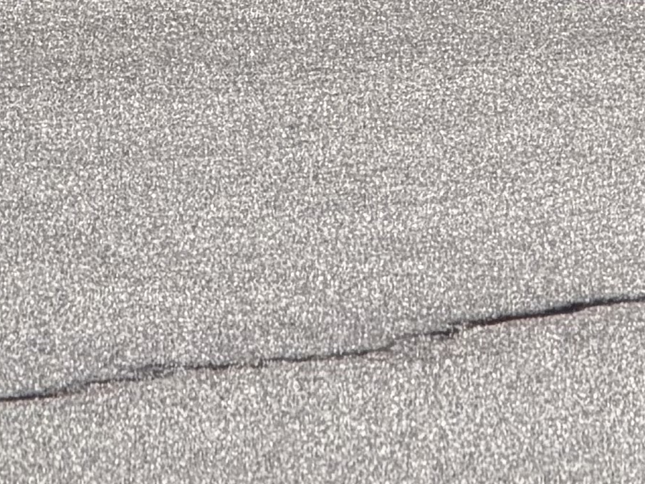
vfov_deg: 2.3
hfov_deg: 3.1
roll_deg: -1.2
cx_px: 216
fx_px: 11832
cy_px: -1000
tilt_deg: +0.8
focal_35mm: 635
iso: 32
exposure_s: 1/638
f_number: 2.8
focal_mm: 16.89
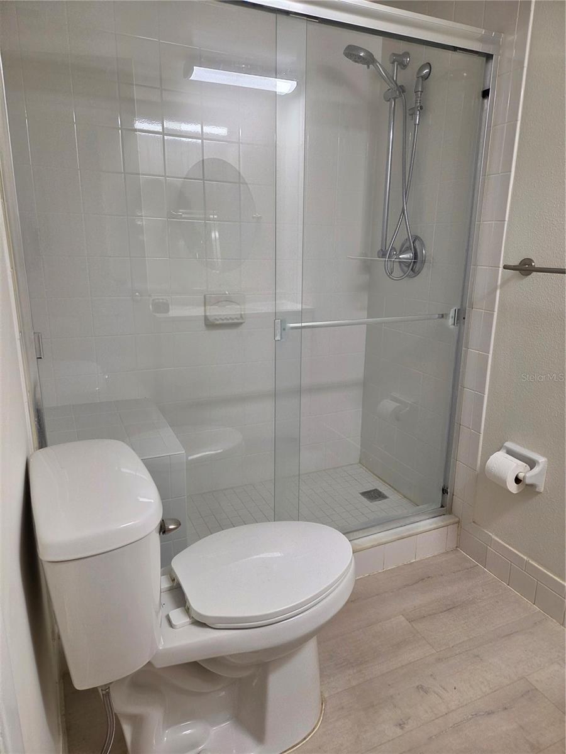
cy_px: 377
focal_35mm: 23
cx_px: 283
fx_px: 501
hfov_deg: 58.9
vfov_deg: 73.9
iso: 125
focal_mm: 5.4
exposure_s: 1/120
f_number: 1.8
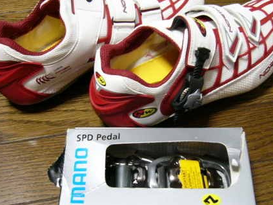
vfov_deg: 27.5
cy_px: 109
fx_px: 418
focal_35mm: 53
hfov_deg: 36.1
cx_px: 157
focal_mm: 5.8
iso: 200
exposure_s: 1/8
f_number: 2.8
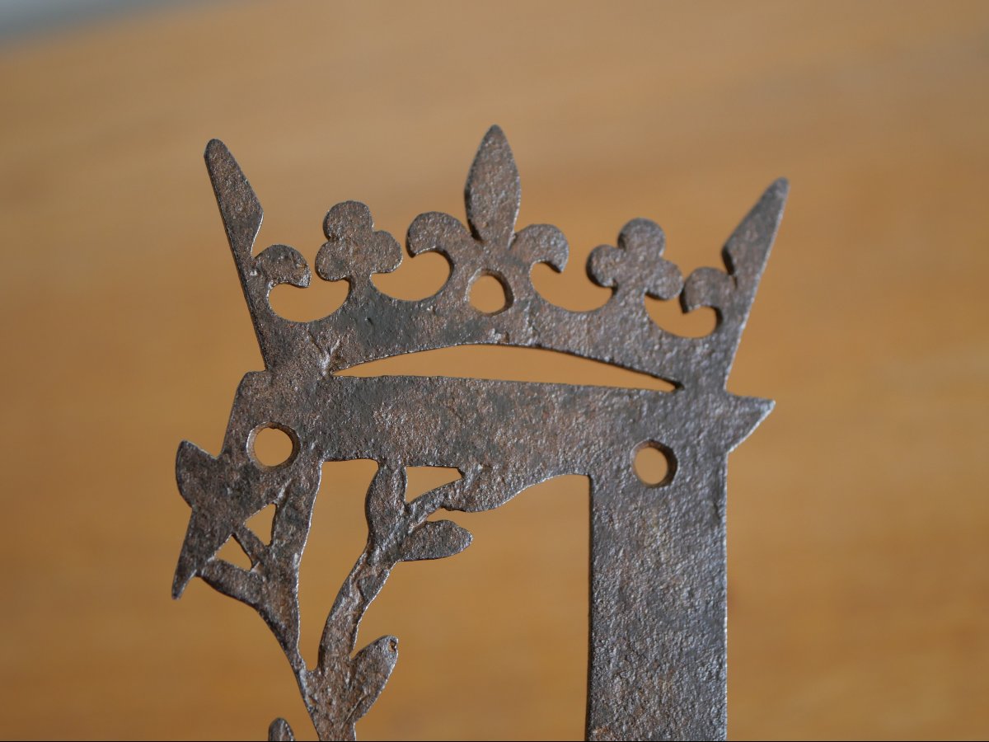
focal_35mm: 60
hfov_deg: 32.2
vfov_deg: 24.4
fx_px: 1714
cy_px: 371
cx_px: 494
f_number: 2.8
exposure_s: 1/60
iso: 500
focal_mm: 30
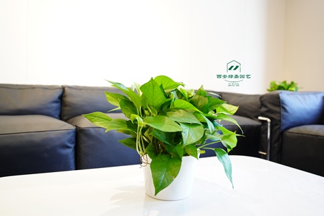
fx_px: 252
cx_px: 162
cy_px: 108
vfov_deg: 46.4
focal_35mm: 28
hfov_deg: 65.5
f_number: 3.5
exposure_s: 1/125
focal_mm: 28
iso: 2000
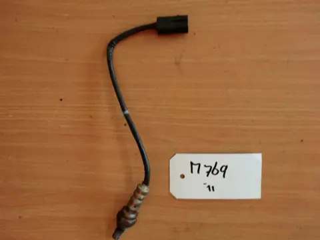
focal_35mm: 27
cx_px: 160
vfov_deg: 51.4
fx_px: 250
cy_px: 120
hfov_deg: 65.3
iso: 64
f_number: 3.2
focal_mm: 4.9
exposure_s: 1/60
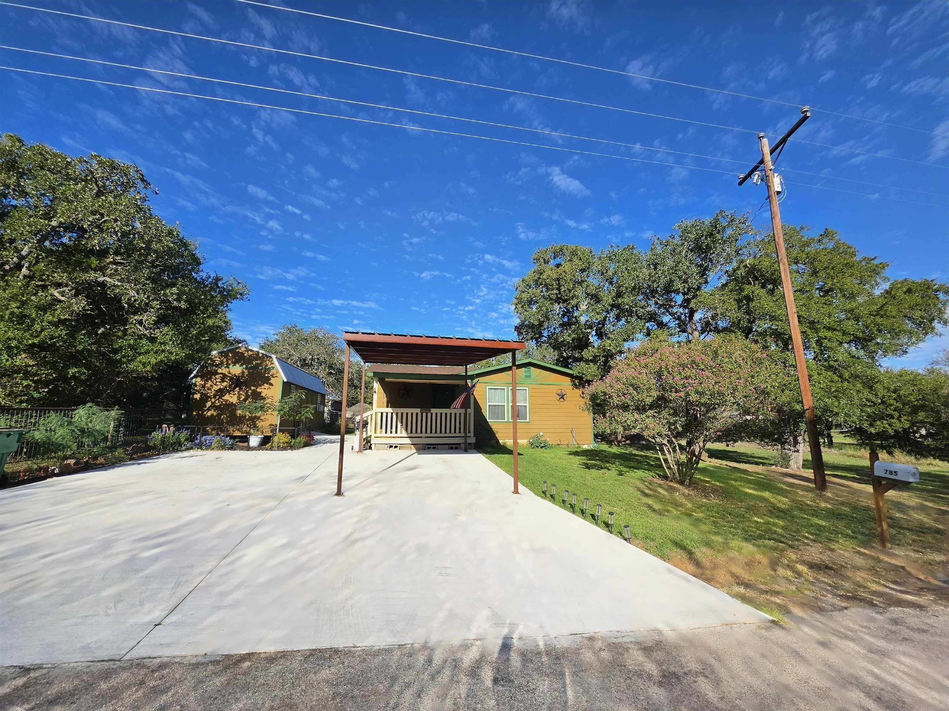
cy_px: 356
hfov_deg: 106.2
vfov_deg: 89.9
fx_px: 356
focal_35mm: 13
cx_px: 474
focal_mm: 2.2
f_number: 1.9
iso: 32
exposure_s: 1/1429
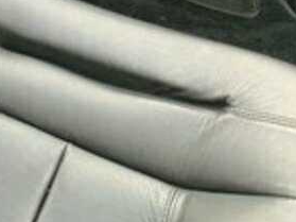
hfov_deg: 16.4
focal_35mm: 112
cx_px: -117
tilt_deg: -30.9
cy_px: -139
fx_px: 957
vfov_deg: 12.4
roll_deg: +0.5
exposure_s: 1/67
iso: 100
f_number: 1.8
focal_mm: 4.25
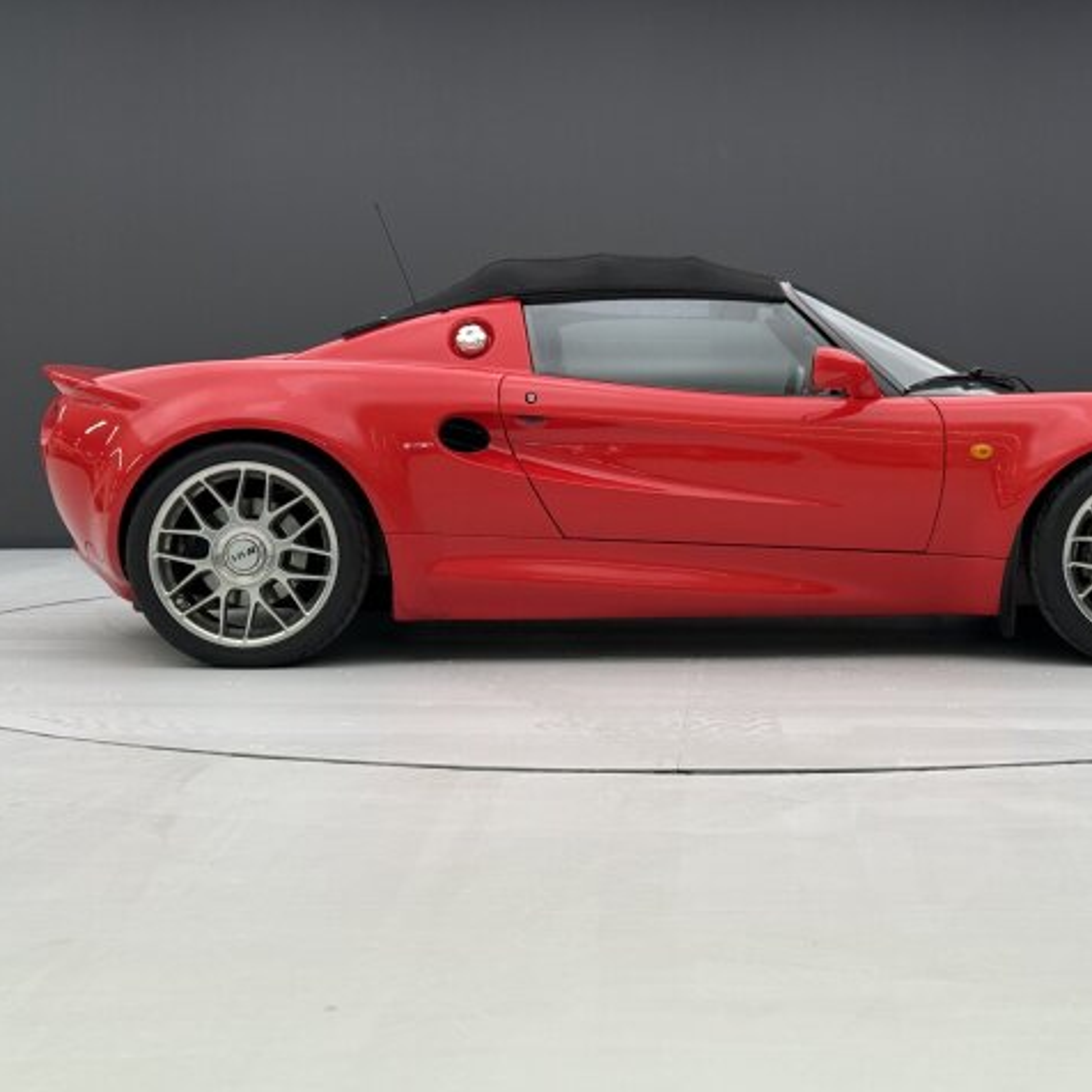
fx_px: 2034
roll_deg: +0.3
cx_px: 709
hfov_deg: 29.9
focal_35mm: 57
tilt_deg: -3.4
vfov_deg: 30.0
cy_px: 544
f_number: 1.78
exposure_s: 1/100
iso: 100
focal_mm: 6.76
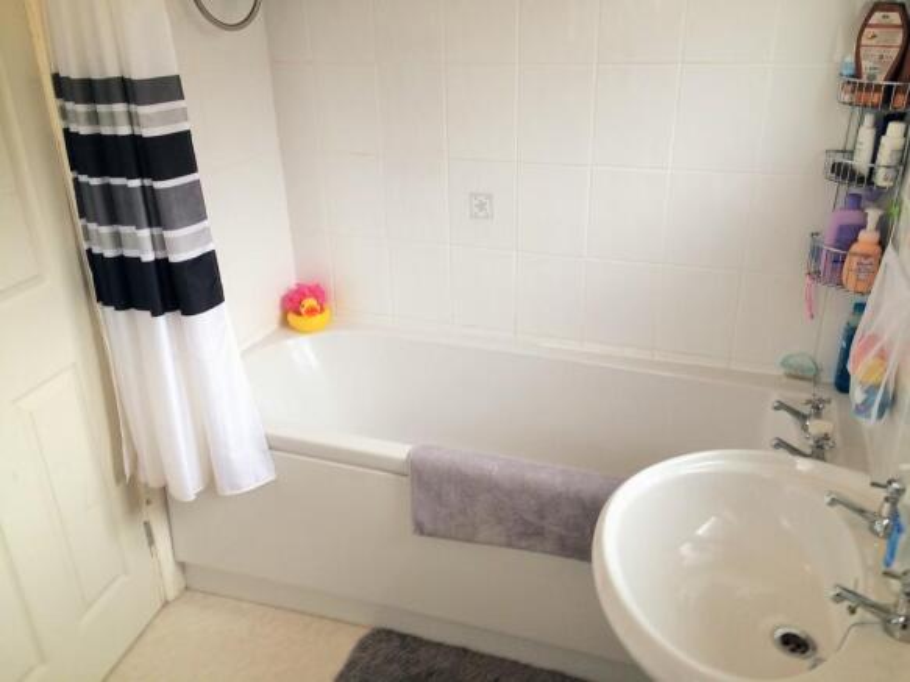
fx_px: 762
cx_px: 455
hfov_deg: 61.7
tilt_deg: -23.4
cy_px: 341
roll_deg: +2.7
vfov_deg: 48.2
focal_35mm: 29
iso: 40
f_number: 2.2
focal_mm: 4.15
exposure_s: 1/60
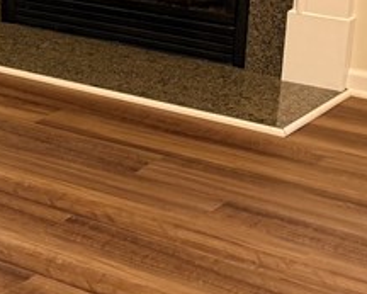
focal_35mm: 111
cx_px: -416
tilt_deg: -12.8
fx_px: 1206
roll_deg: +2.6
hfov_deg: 14.0
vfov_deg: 13.7
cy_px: -3
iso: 125
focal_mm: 6.76
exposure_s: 1/60
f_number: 1.78
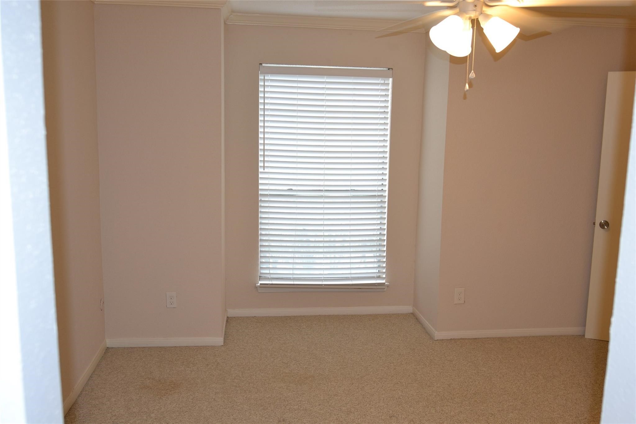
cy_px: 212
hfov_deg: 61.9
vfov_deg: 43.6
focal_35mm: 30
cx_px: 318
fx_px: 530
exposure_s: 1/60
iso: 400
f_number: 4
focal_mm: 20
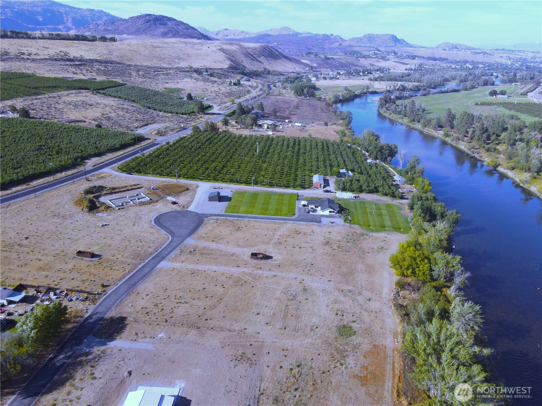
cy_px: 203
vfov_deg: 56.8
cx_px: 271
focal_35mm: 24
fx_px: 376
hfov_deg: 71.6
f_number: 2.8
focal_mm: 4.5
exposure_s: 1/30
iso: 100
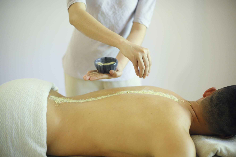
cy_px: 78
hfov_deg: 39.6
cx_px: 118
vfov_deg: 27.0
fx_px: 328
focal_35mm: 50
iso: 1000
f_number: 2
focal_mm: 50
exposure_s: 1/15
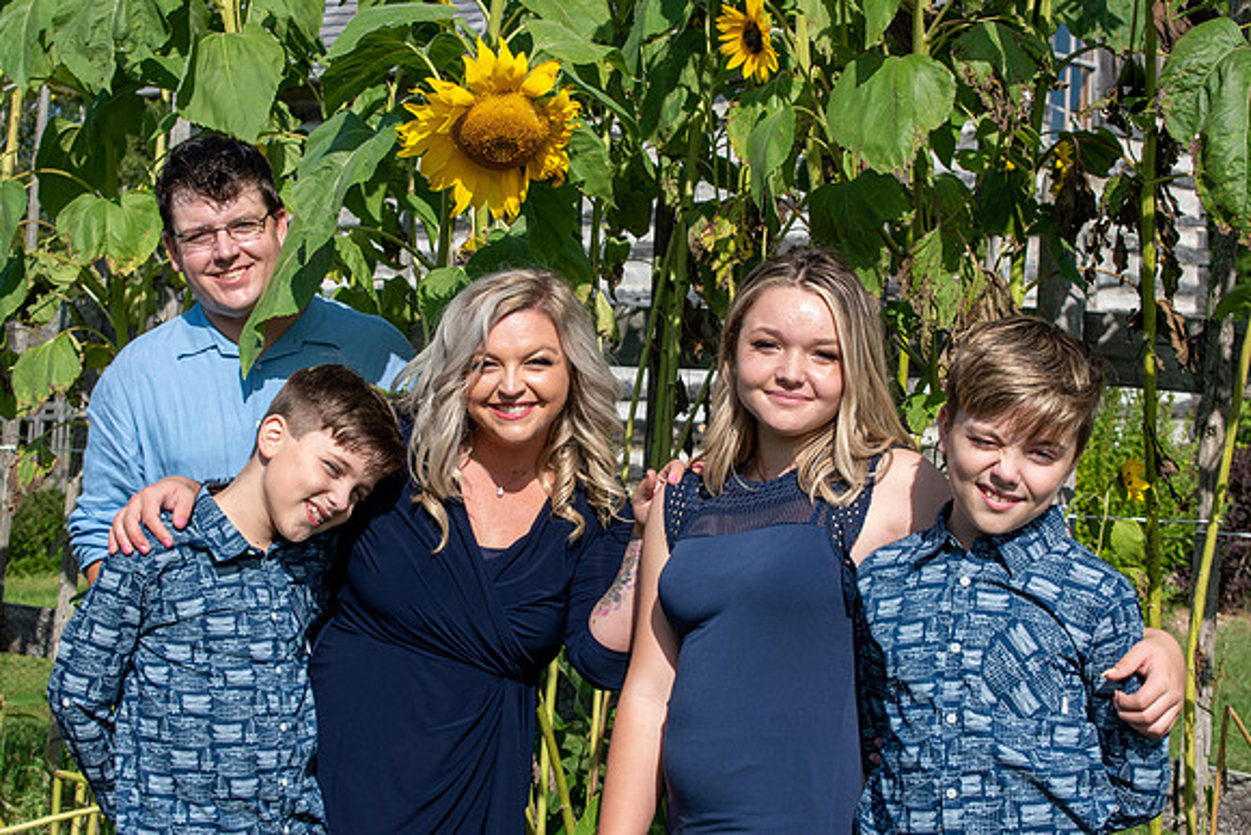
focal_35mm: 72
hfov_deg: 28.1
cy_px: 418
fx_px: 2502
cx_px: 626
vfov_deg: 18.9
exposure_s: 1/400
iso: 200
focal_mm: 48
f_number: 10
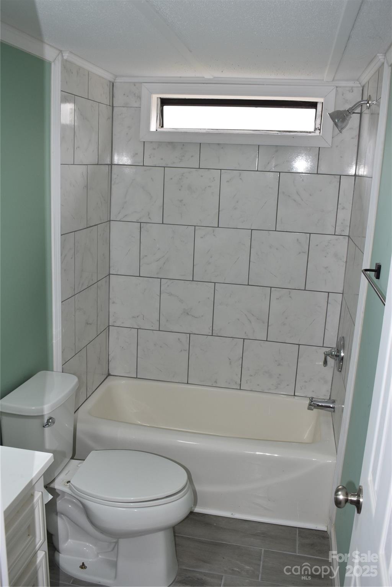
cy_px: 294
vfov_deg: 57.2
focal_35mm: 33
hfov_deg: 40.0
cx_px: 196
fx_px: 539
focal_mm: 22
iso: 500
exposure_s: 1/125
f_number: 5.6
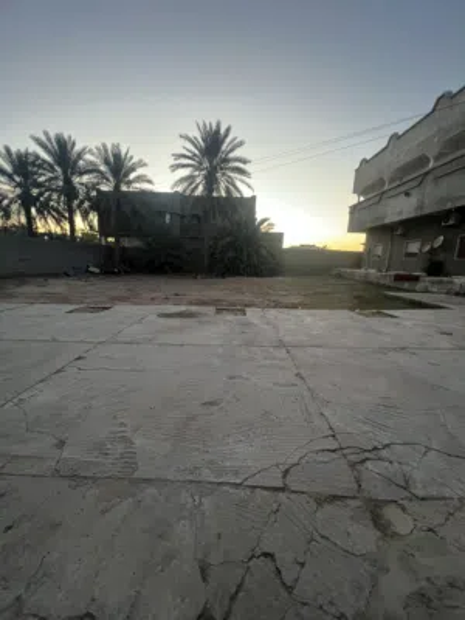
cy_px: 310
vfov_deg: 106.2
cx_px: 232
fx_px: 233
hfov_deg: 89.9
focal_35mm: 13
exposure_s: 1/60
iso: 400
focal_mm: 1.57
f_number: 1.8
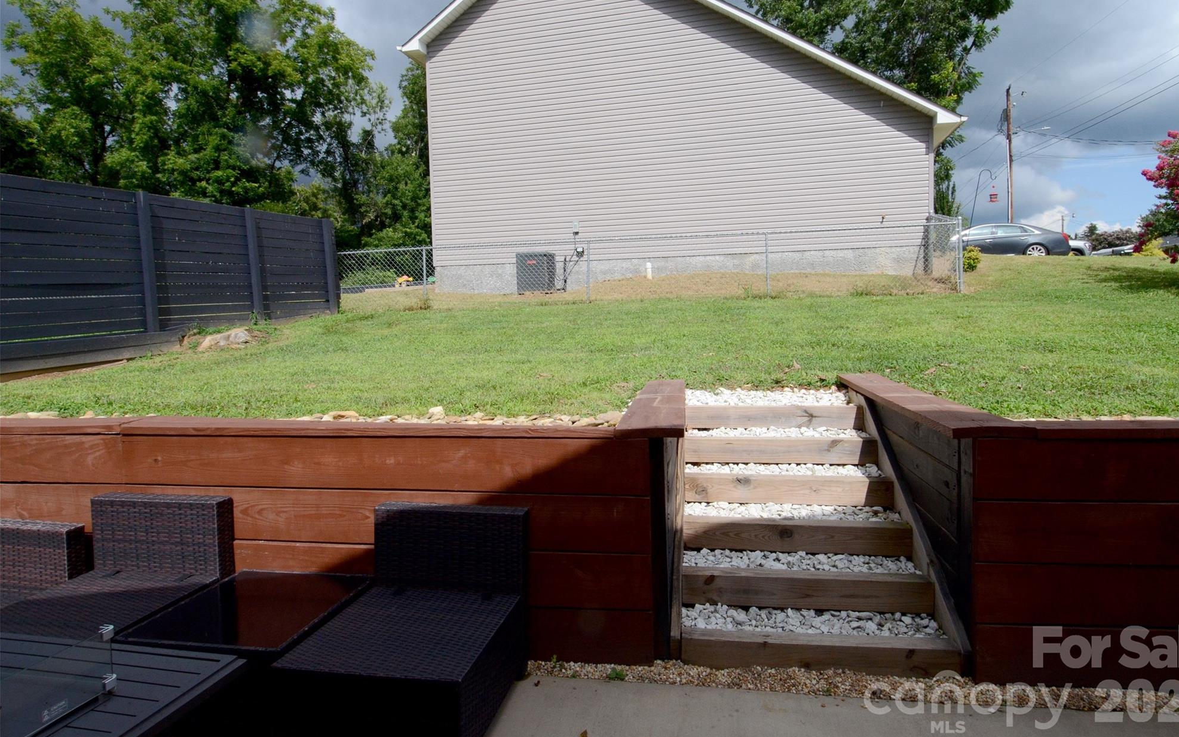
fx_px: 610
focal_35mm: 19
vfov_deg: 62.1
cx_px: 611
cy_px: 338
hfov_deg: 88.0
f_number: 16
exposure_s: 1/1000
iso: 1000
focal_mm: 12
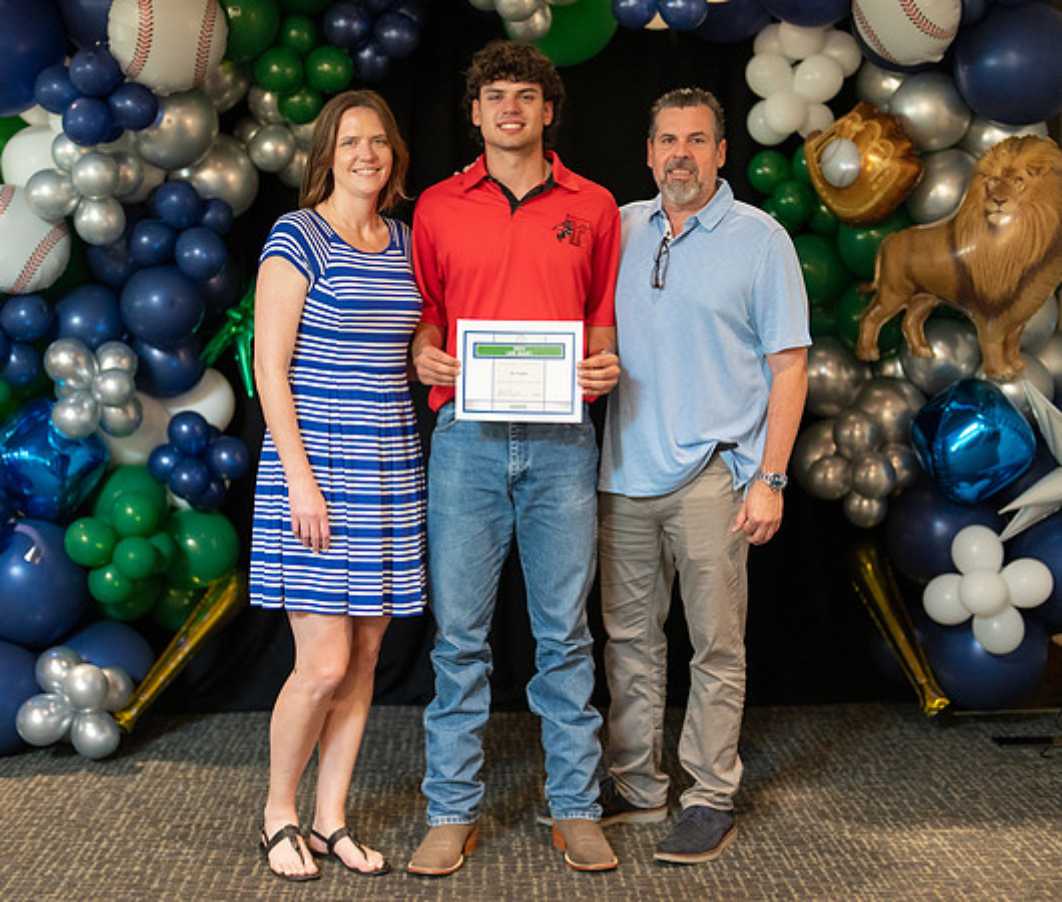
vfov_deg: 26.9
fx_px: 1882
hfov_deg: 31.5
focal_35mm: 58
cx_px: 534
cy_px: 451
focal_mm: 50
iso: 1600
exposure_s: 1/320
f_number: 1.2
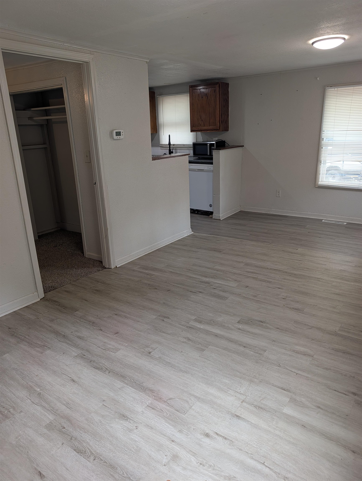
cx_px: 181
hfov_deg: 56.9
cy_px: 240
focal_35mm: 24
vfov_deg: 71.5
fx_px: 334
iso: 44
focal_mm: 6.9
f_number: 1.68
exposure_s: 1/30
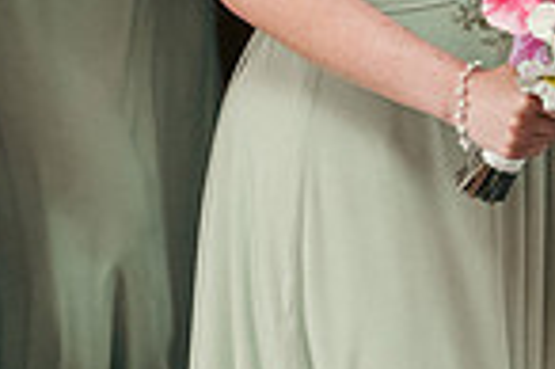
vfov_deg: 6.3
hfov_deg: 9.5
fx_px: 3311
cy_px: -242
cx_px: 654
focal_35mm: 215
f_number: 3.5
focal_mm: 54
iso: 2500
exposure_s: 1/160
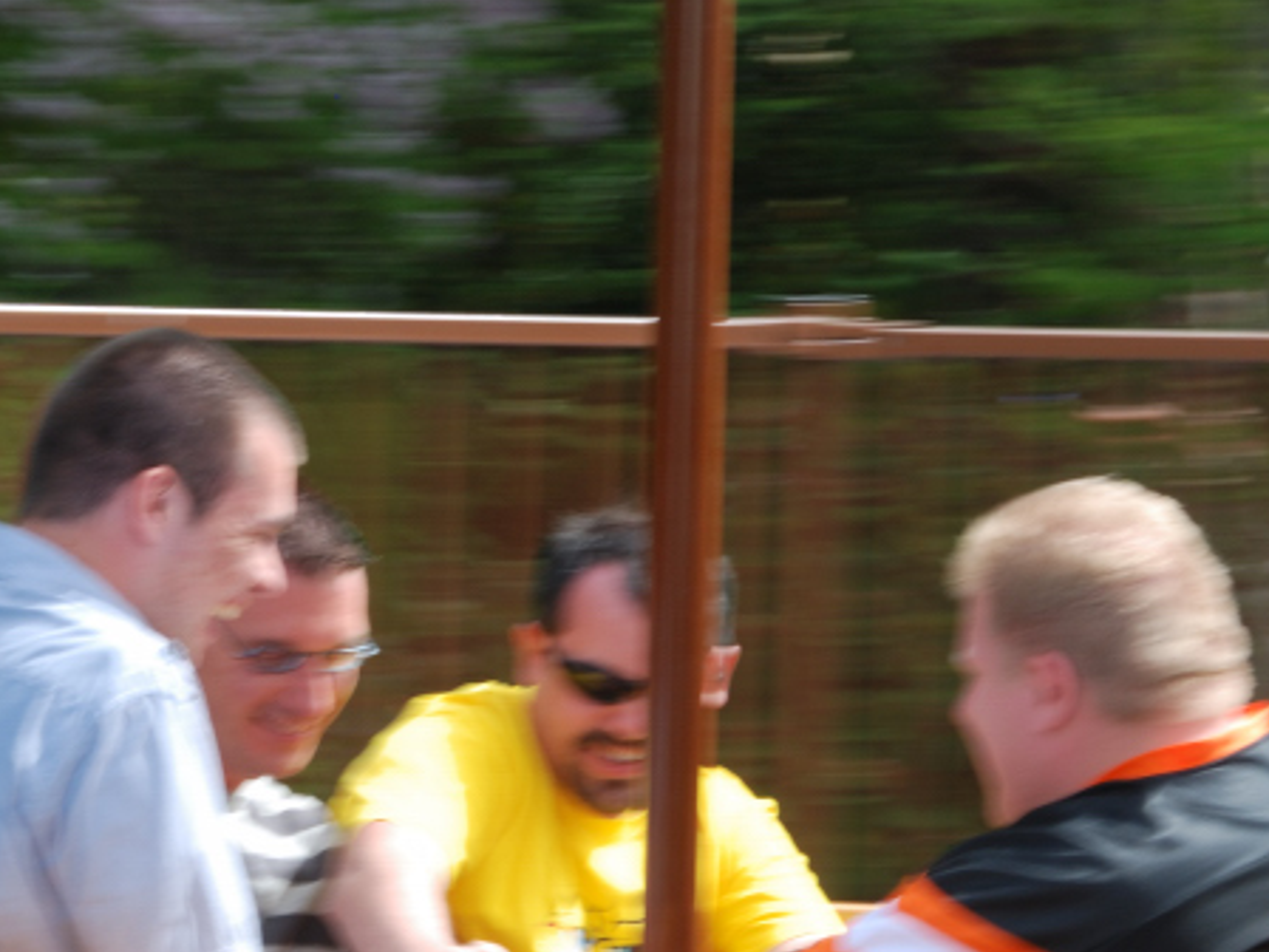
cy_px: 846
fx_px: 10888
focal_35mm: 297
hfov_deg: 6.7
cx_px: 516
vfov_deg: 5.0
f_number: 16
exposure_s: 1/30
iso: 100
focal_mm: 90
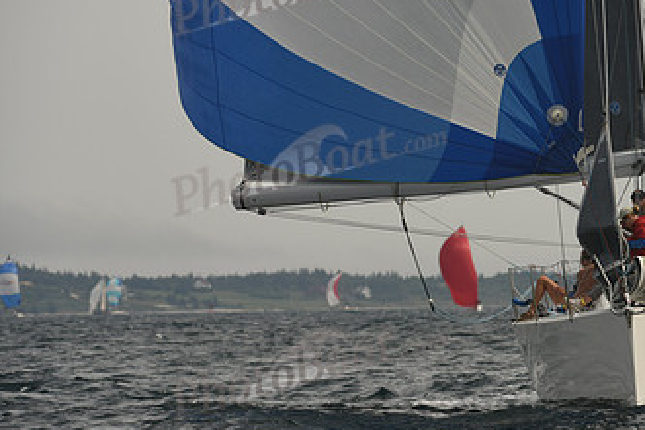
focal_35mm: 527
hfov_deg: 3.9
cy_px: 239
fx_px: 9441
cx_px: 549
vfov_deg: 2.6
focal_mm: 300
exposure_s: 1/1000
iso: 250
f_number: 8
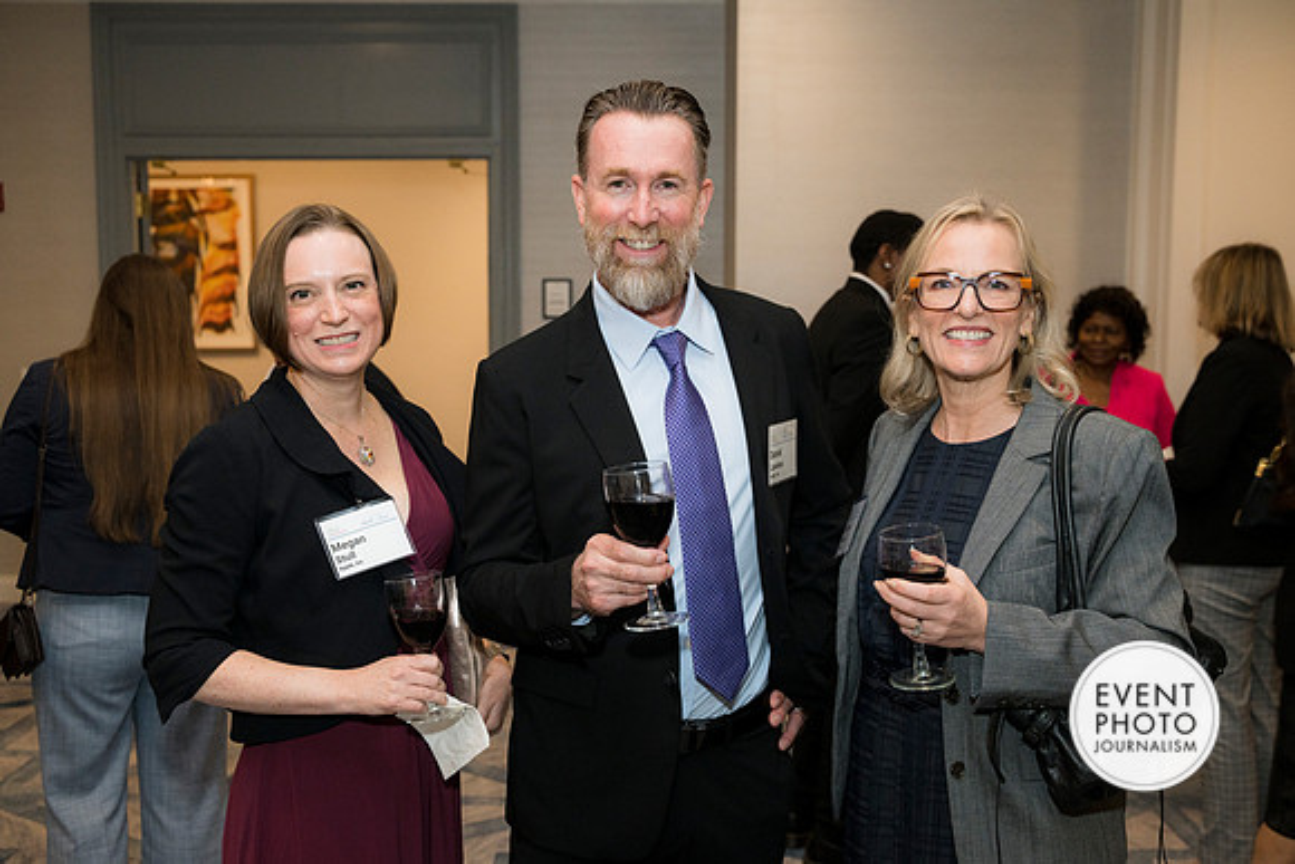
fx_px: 1367
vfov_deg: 35.1
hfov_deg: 50.7
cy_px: 432
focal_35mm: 38
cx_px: 648
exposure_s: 1/125
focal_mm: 38
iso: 800
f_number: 4
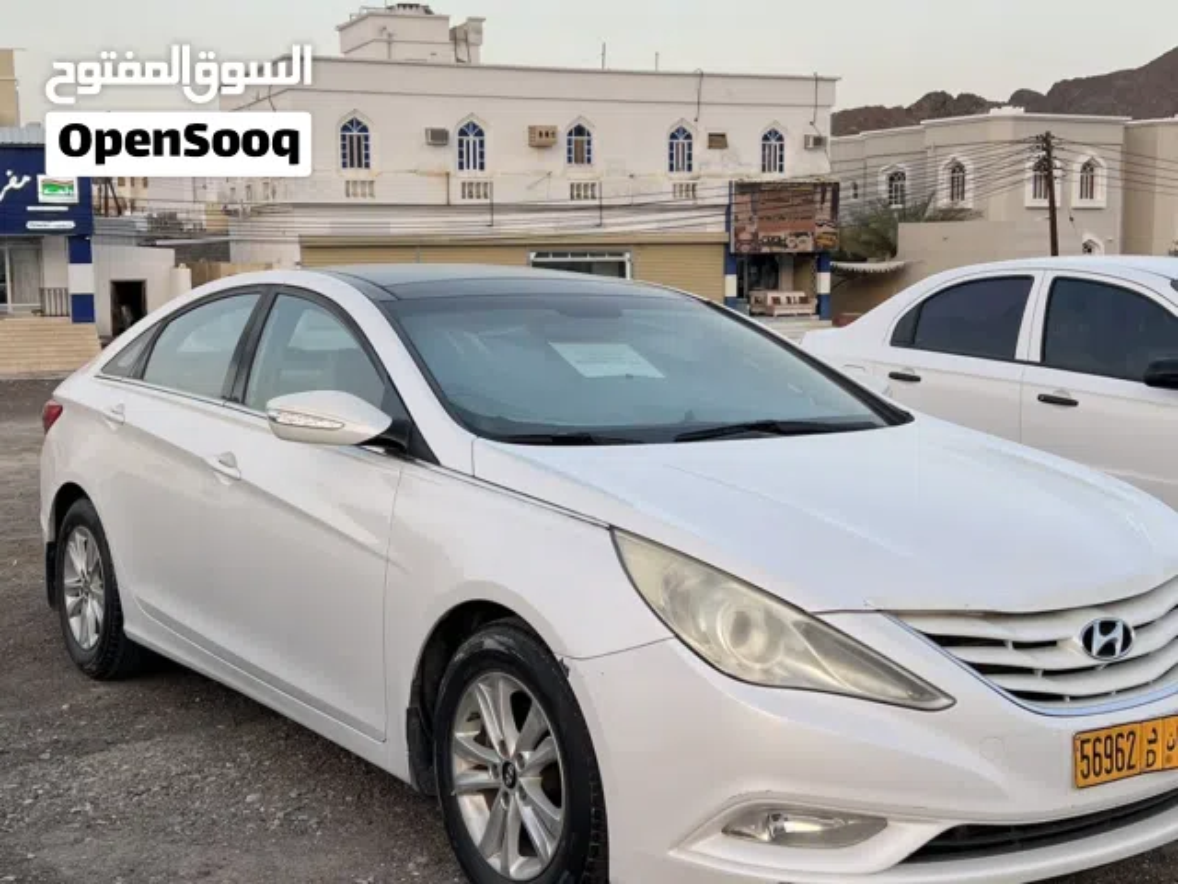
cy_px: 442
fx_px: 885
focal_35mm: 26
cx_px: 589
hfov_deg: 67.3
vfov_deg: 53.1
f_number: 1.5
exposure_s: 1/448
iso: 50
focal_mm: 5.7
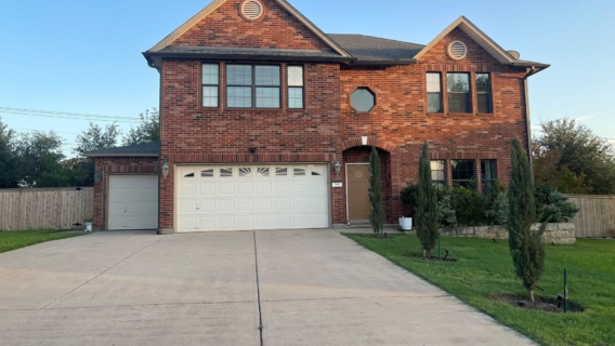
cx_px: 314
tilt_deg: +5.0
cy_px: 164
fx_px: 457
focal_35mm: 28
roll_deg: -0.6
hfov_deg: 67.9
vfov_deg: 41.5
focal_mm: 5.1
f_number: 1.6
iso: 32
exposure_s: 1/282
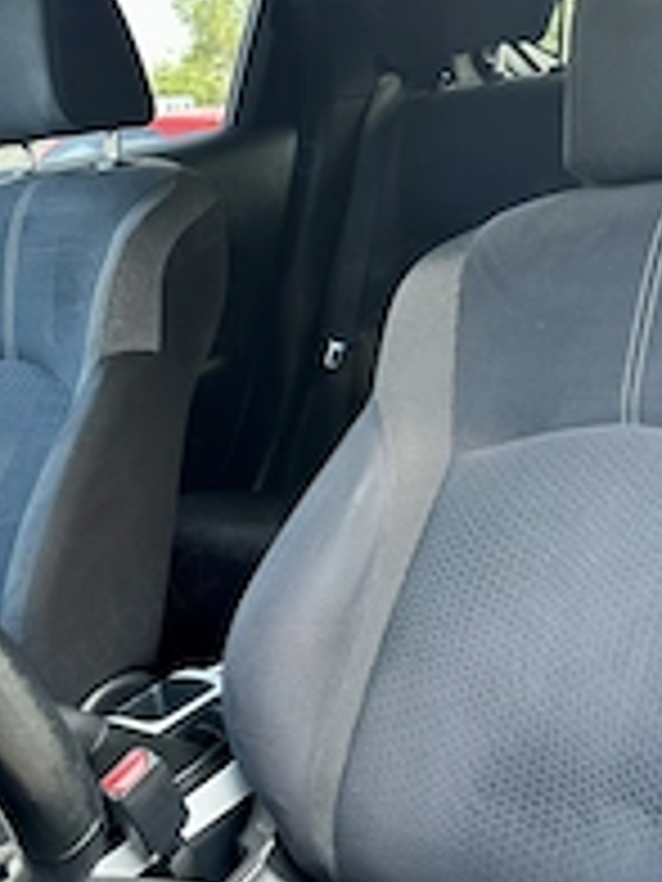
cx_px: 338
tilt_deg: -22.0
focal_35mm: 49
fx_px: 1249
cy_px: 662
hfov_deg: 29.7
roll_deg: +5.0
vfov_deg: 37.9
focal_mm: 6.86
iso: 200
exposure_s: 1/121
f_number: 1.78
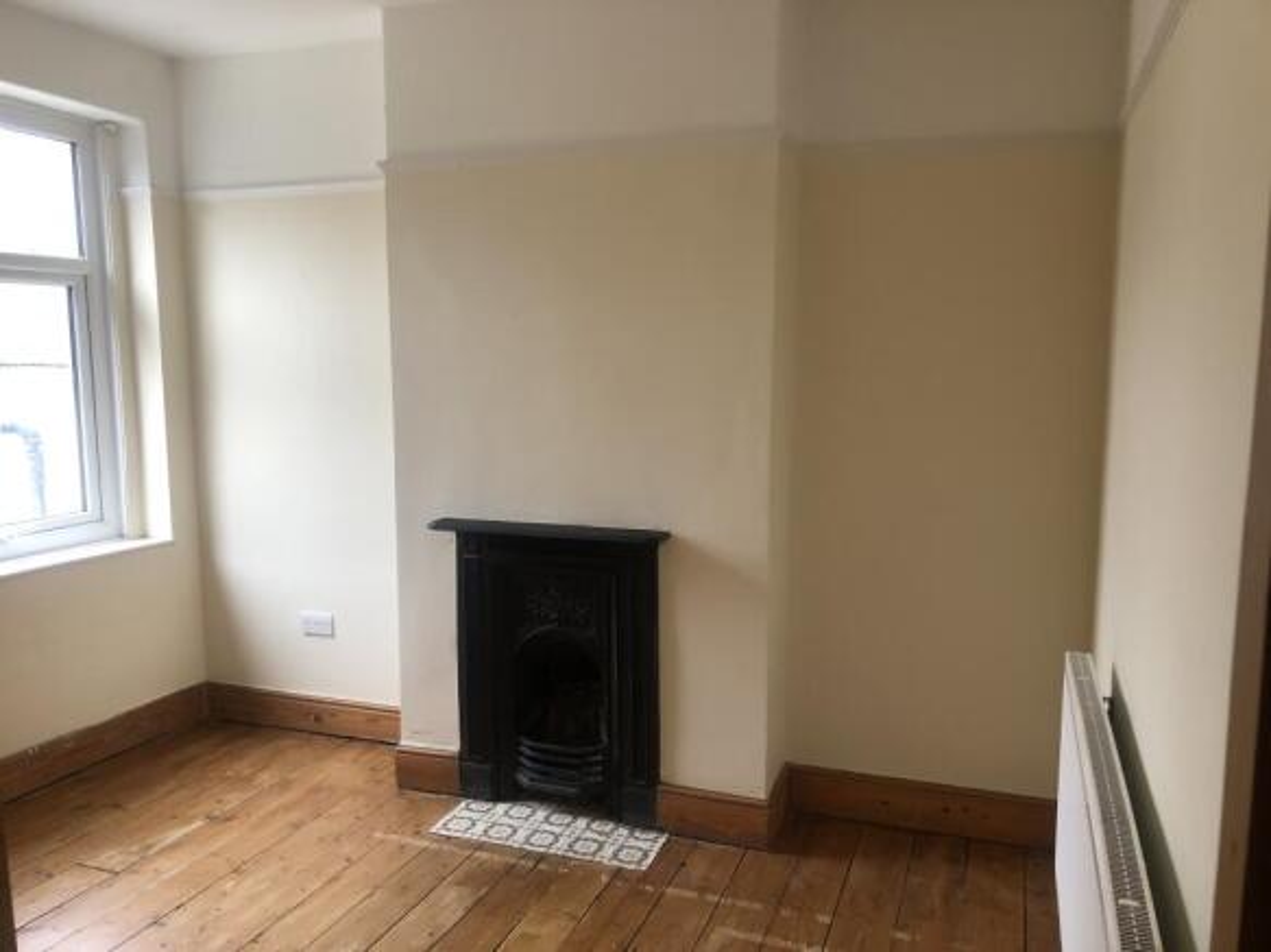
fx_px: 1028
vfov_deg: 49.7
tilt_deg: -6.7
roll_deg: +0.3
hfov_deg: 63.5
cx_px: 636
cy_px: 476
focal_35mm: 28
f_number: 1.8
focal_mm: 4
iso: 40
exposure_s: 1/20
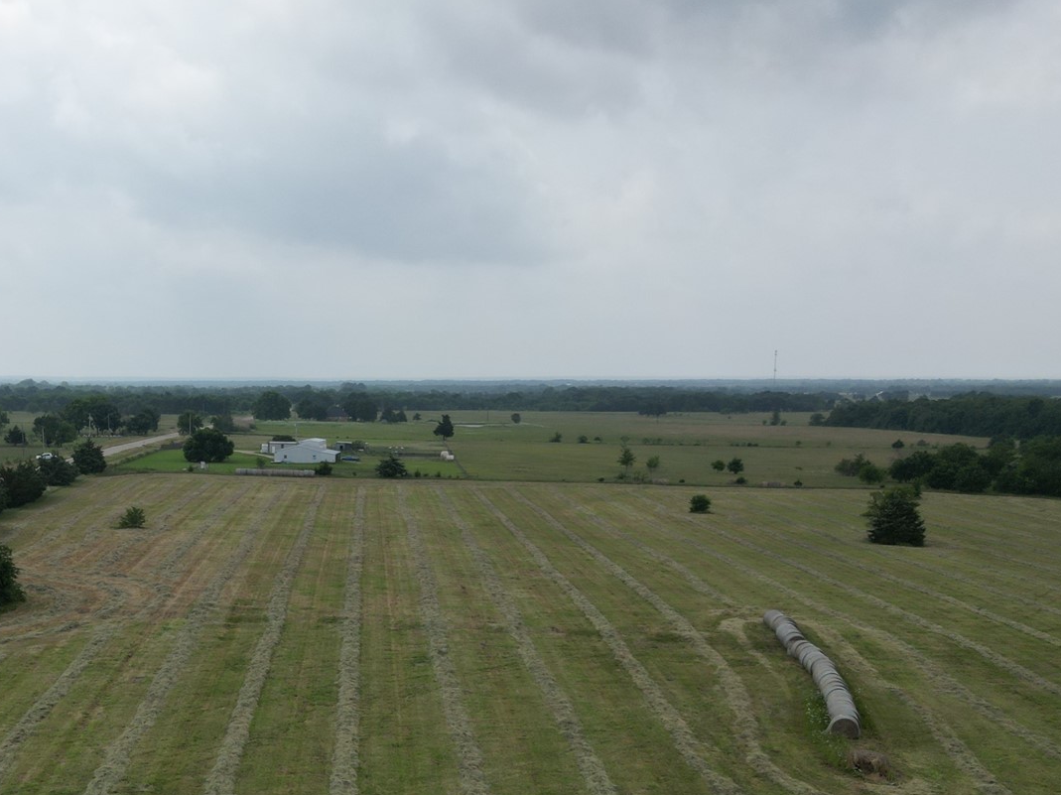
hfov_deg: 39.9
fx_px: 1409
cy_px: 578
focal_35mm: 46
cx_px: 240
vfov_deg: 31.1
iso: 100
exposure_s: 1/3200
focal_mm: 6.72
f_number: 1.7
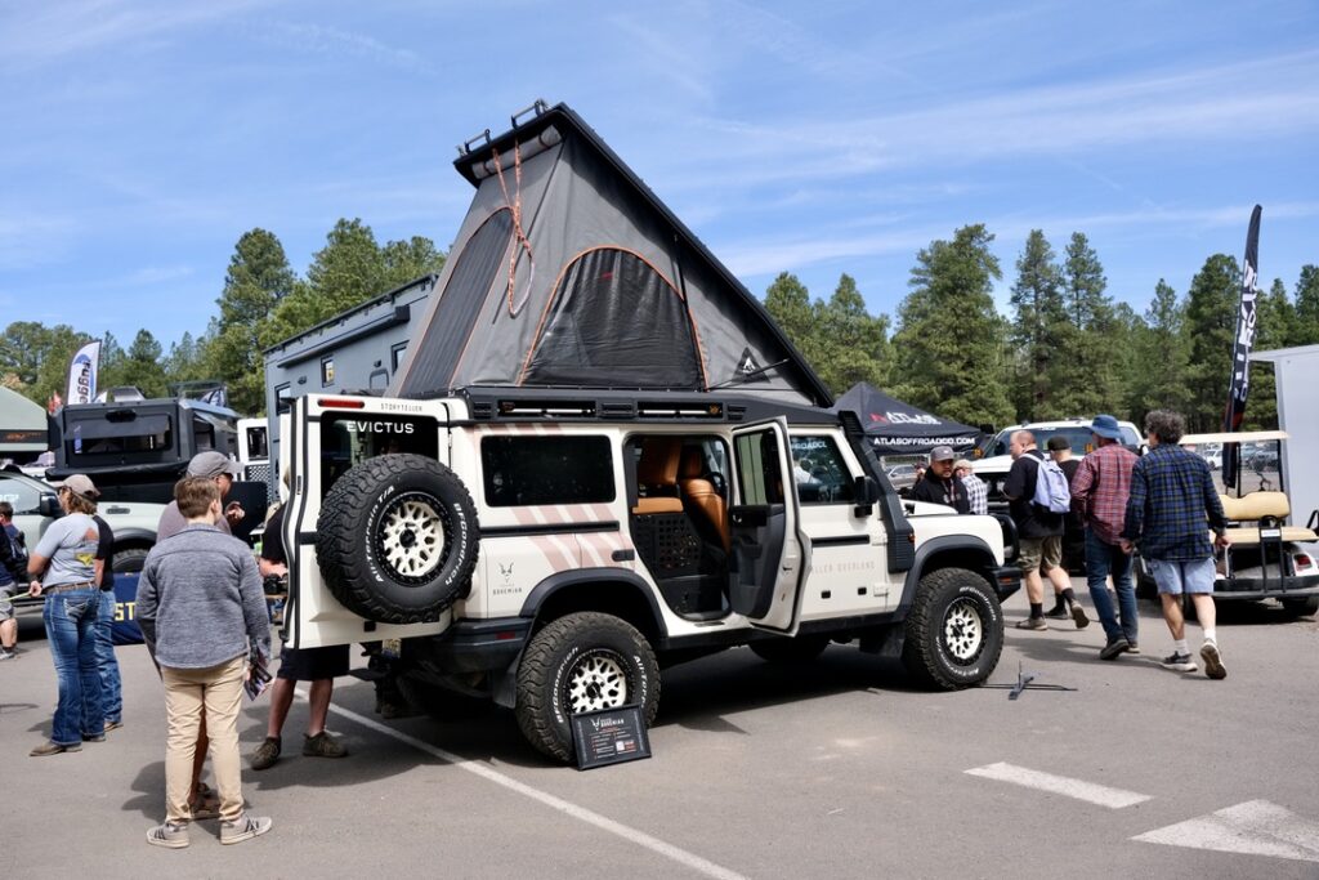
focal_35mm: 33
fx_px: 1209
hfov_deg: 57.2
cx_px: 660
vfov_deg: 40.0
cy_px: 440
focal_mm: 22.3
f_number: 5.6
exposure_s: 1/800
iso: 320
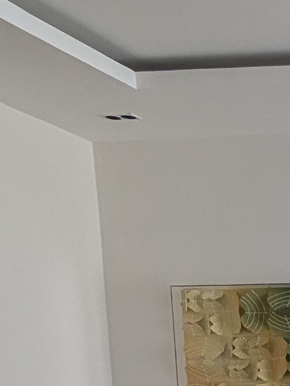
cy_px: 569
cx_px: 704
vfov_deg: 19.1
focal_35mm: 91
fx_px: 1016
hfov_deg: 12.6
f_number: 2.2
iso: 41
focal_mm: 2.35
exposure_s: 1/296
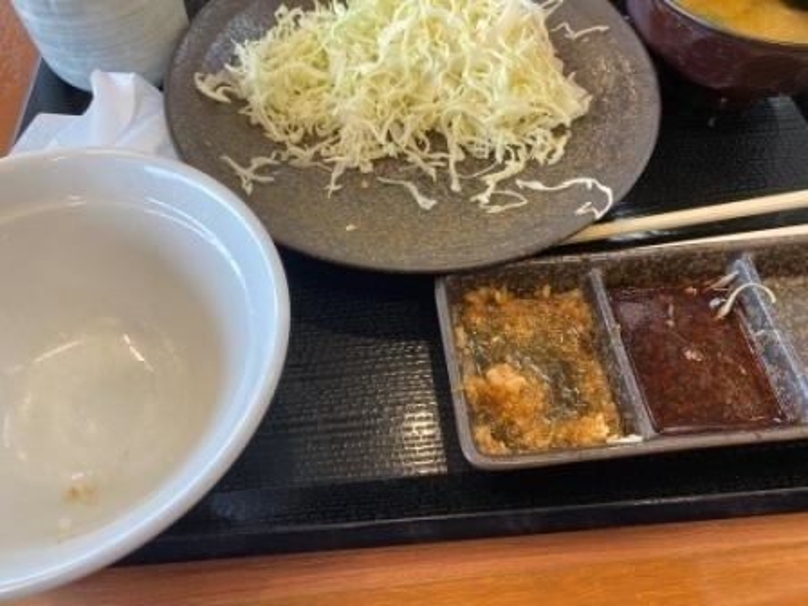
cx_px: 404
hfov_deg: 67.3
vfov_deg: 53.1
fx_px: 607
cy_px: 303
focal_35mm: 26
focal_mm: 4.25
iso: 64
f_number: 1.8
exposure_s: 1/120
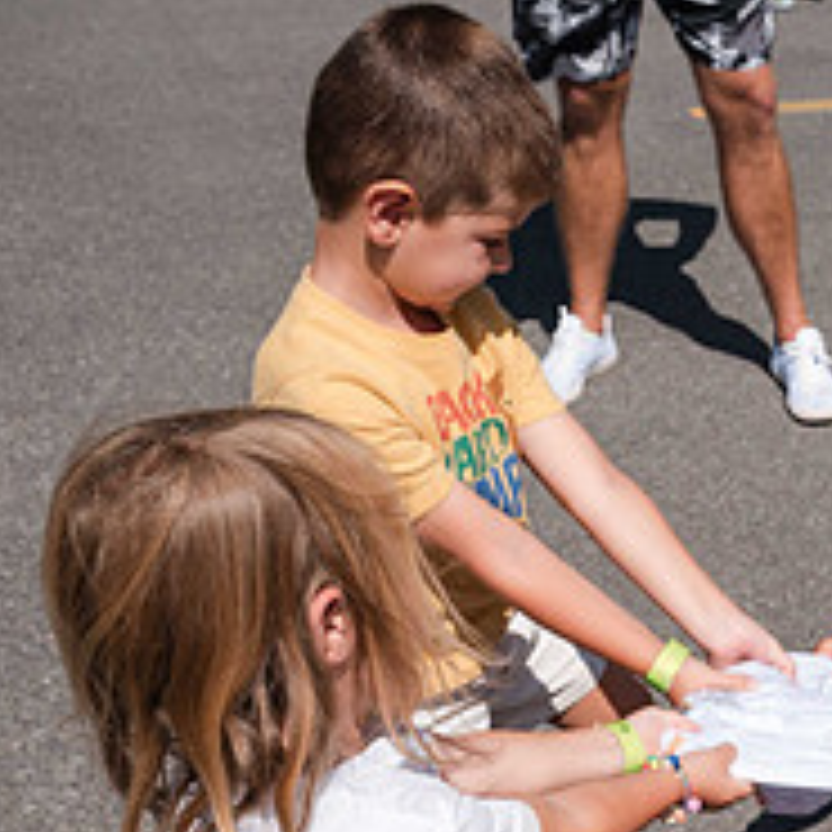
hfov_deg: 25.7
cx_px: 987
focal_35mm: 60
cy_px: 783
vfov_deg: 27.4
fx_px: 1632
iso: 100
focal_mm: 21.5
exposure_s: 1/500
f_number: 8
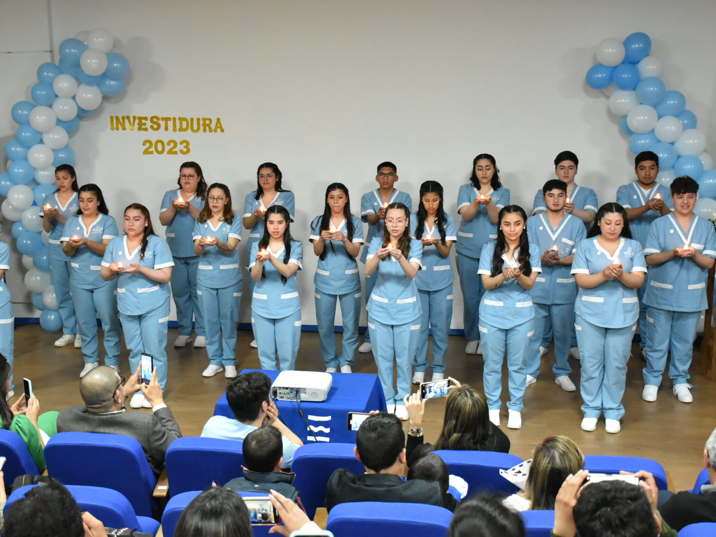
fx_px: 922
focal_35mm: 45
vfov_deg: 32.5
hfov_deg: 42.4
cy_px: 266
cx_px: 334
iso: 4000
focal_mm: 27
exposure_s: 1/50
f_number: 4
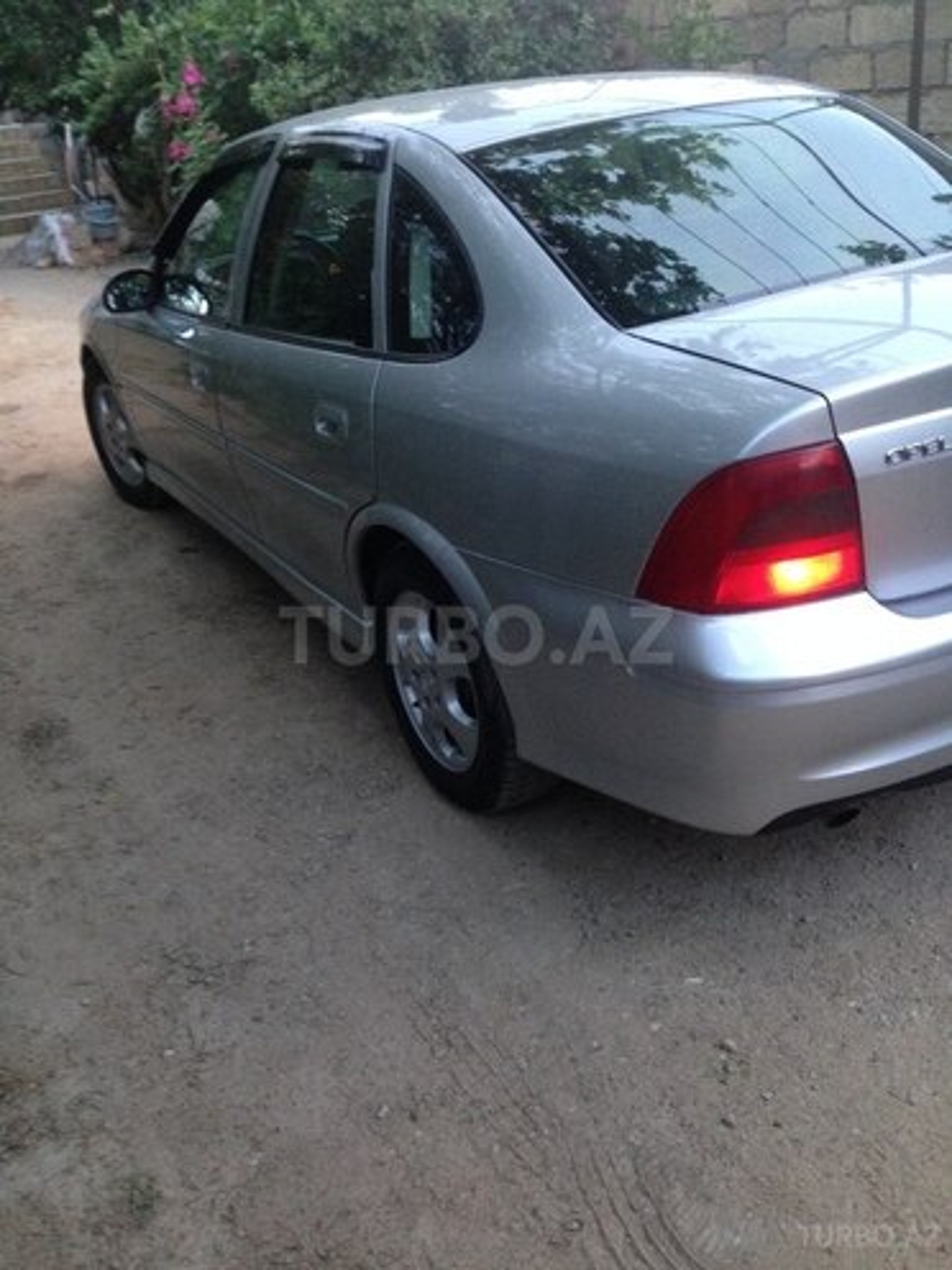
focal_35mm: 33
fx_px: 1210
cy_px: 635
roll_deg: +2.3
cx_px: 476
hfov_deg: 42.9
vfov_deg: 55.4
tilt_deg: -24.6
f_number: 2.4
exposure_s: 1/20
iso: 250
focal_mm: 4.12
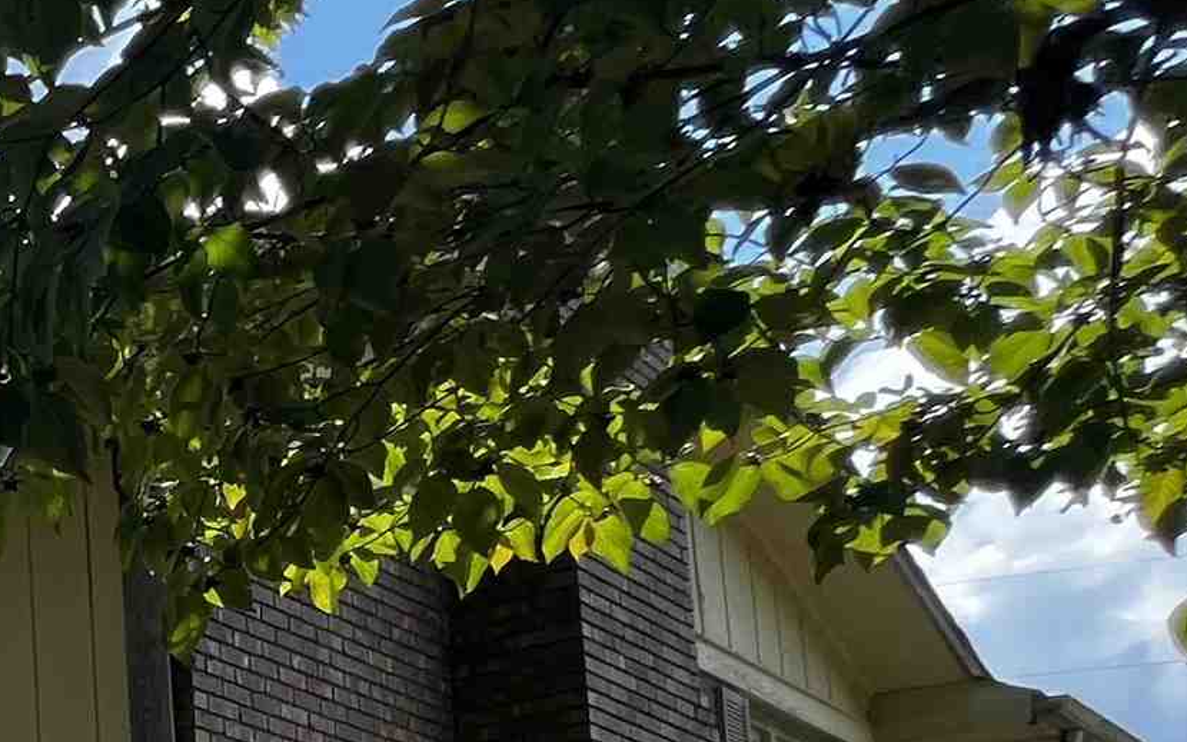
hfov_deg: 22.0
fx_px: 1650
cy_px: 1042
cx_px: -977
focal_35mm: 51
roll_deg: -0.8
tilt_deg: +6.3
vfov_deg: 22.0
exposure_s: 1/515
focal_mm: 1.57
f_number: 1.8
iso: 32
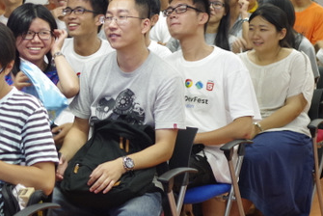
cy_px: 42
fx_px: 1113
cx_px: -52
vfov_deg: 11.0
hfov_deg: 15.9
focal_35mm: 124
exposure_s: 1/50
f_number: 2.4
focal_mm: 35
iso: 800
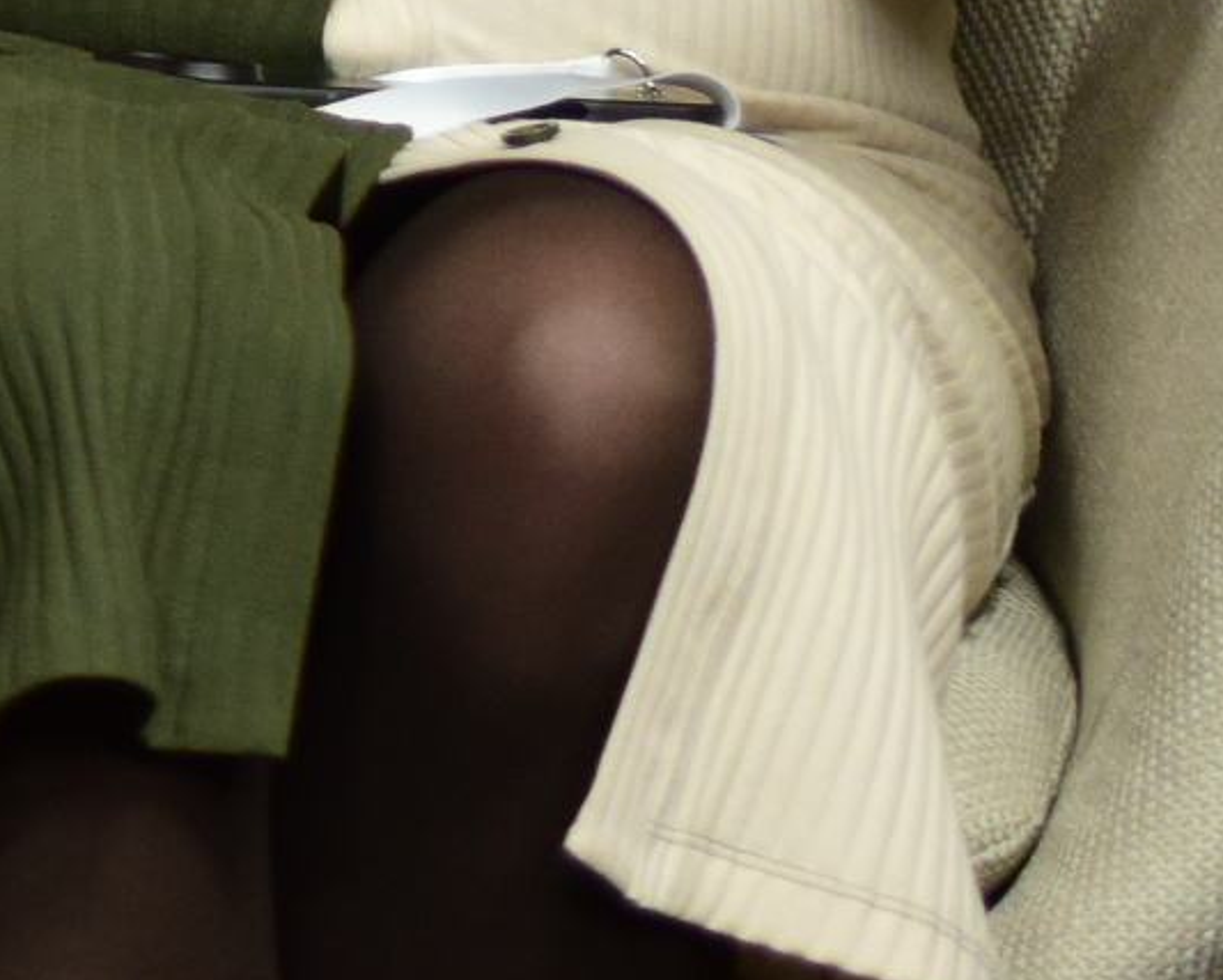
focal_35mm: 324
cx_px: -2393
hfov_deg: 5.6
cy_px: -1173
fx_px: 11734
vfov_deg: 4.7
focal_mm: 50
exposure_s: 1/160
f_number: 2
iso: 1000
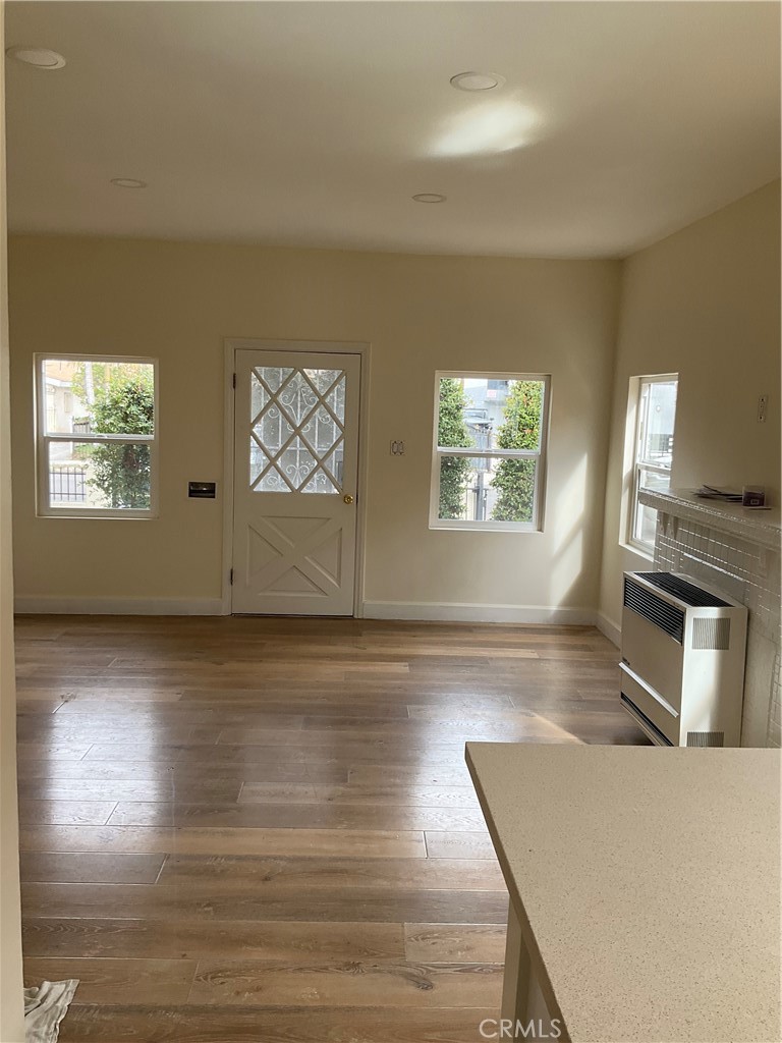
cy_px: 522
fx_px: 874
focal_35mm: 29
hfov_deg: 48.2
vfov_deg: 61.7
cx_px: 391
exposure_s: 1/122
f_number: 1.8
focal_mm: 3
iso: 32
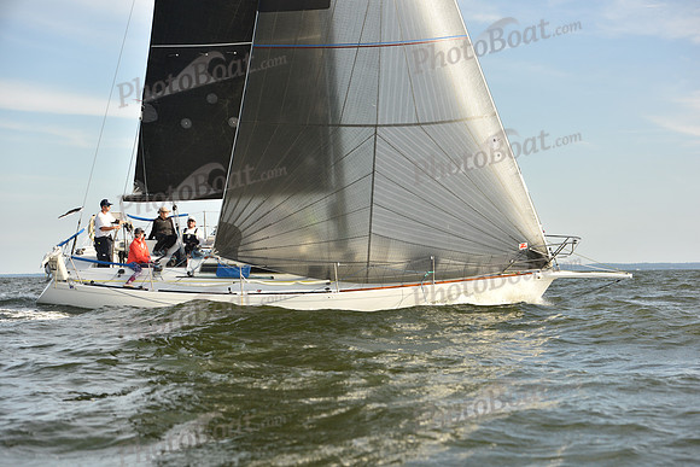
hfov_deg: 28.8
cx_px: 350
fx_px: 1361
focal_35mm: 70
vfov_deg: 19.5
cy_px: 234
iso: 250
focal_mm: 70
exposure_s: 1/800
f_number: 5.6
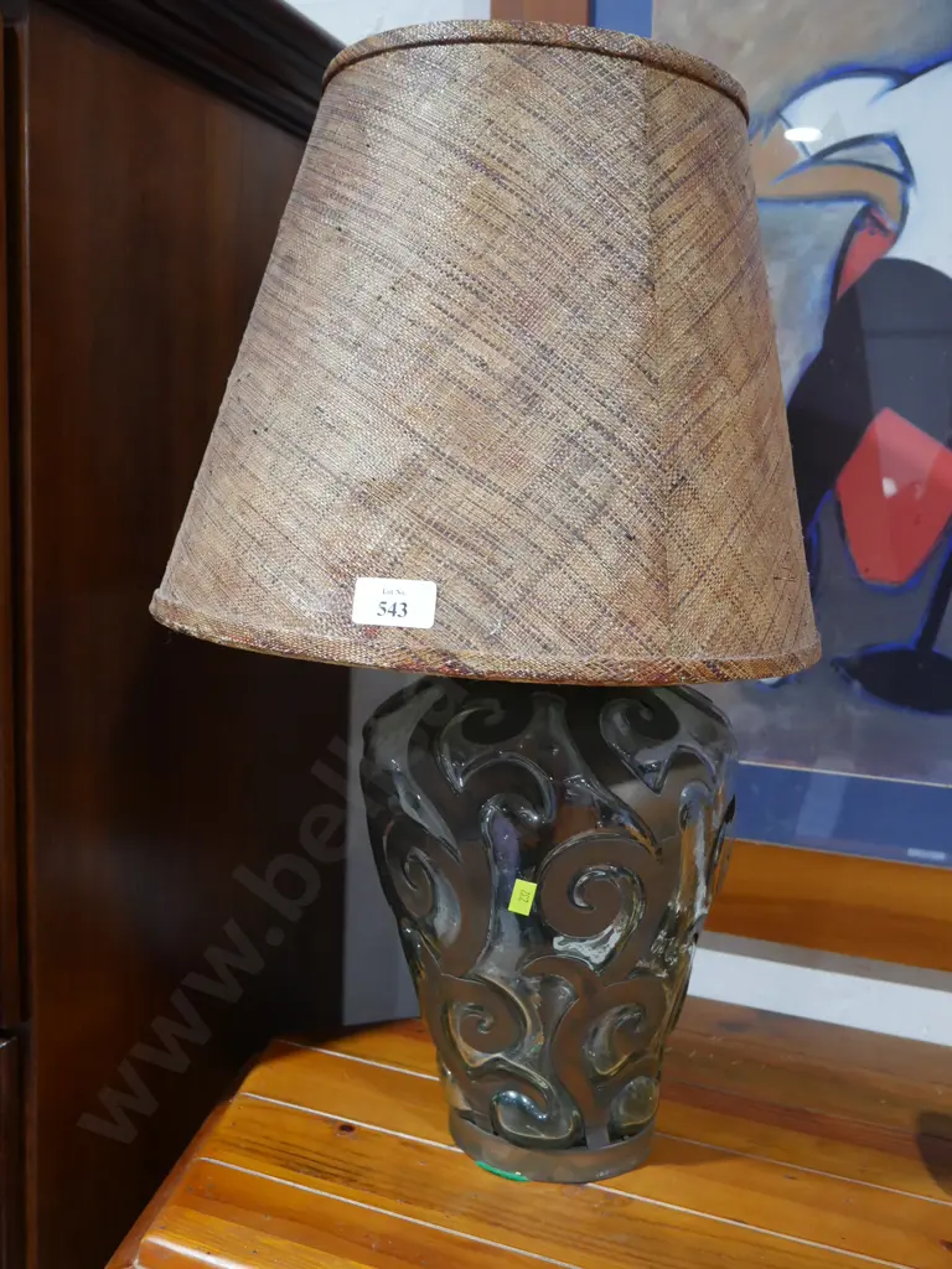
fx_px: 1247
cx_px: 476
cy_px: 634
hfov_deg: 41.8
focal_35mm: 34
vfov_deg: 54.0
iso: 1600
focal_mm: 17
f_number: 4.5
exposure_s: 1/60
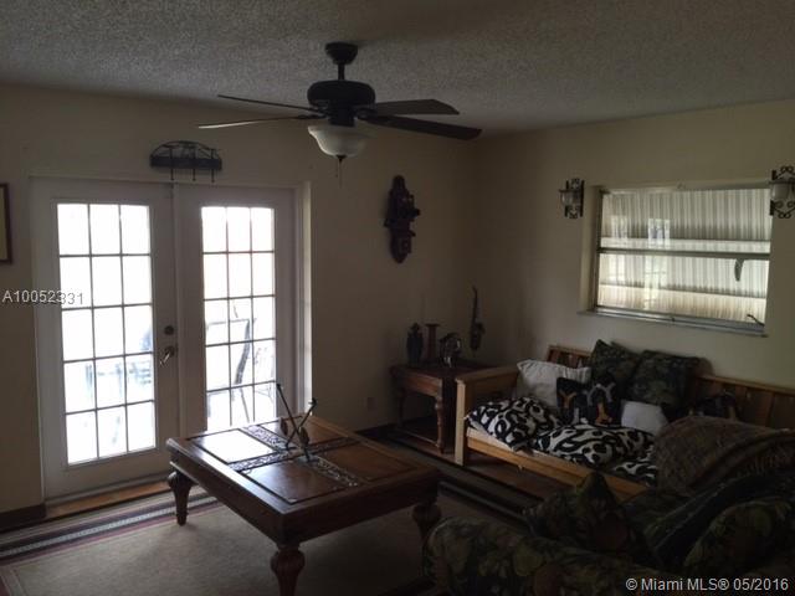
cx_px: 398
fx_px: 666
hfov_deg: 61.7
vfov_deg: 48.2
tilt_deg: -6.2
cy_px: 298
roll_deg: -1.3
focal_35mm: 29
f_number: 2.2
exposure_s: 1/15
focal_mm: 4.15
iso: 32
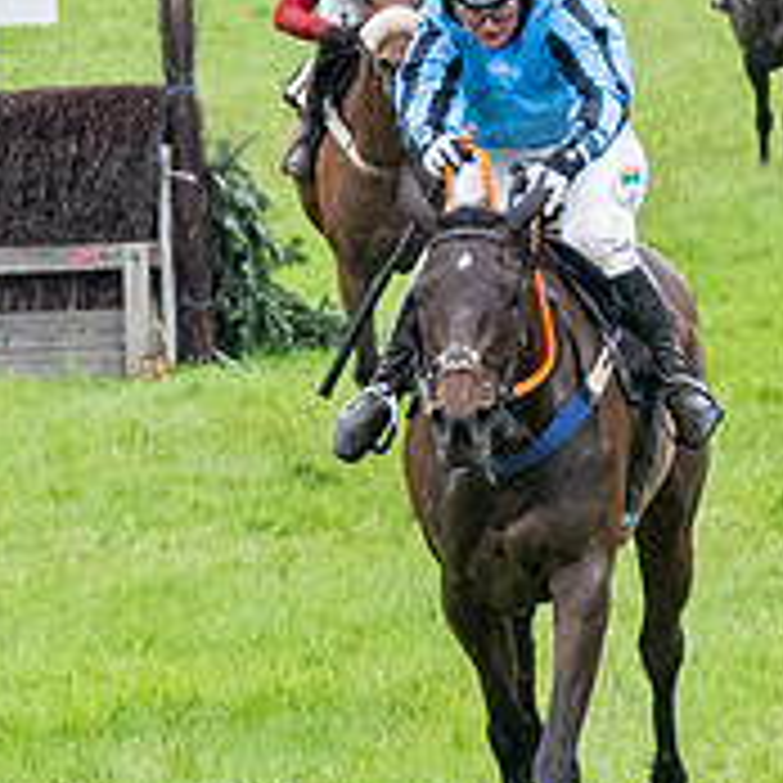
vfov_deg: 2.1
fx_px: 21215
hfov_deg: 2.1
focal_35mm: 829
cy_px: 269
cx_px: 262
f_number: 4
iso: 1000
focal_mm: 110
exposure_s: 1/1250
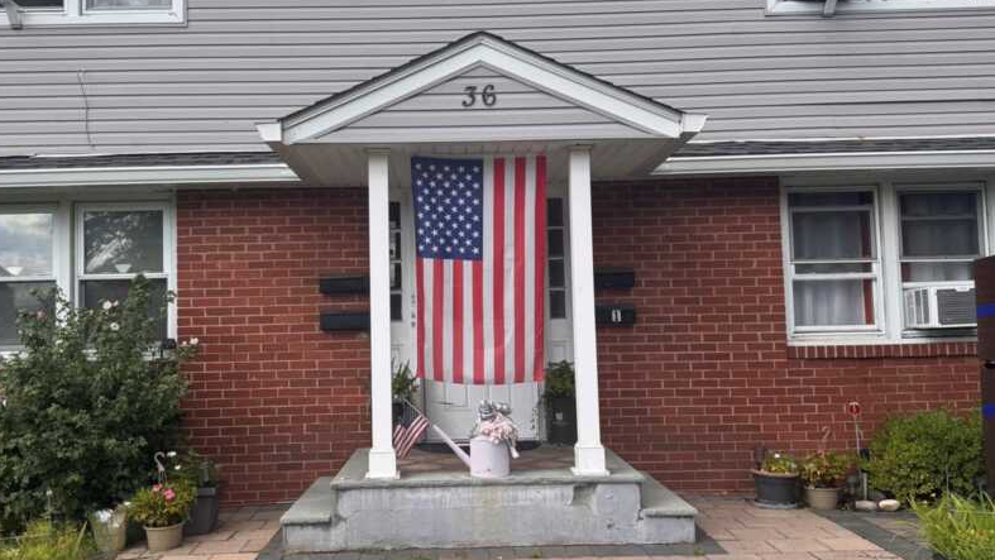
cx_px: 451
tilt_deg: +3.6
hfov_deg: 57.9
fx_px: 897
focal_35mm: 34
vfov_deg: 34.7
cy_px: 267
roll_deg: +1.2
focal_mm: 6.76
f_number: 1.78
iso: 80
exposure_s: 1/1721
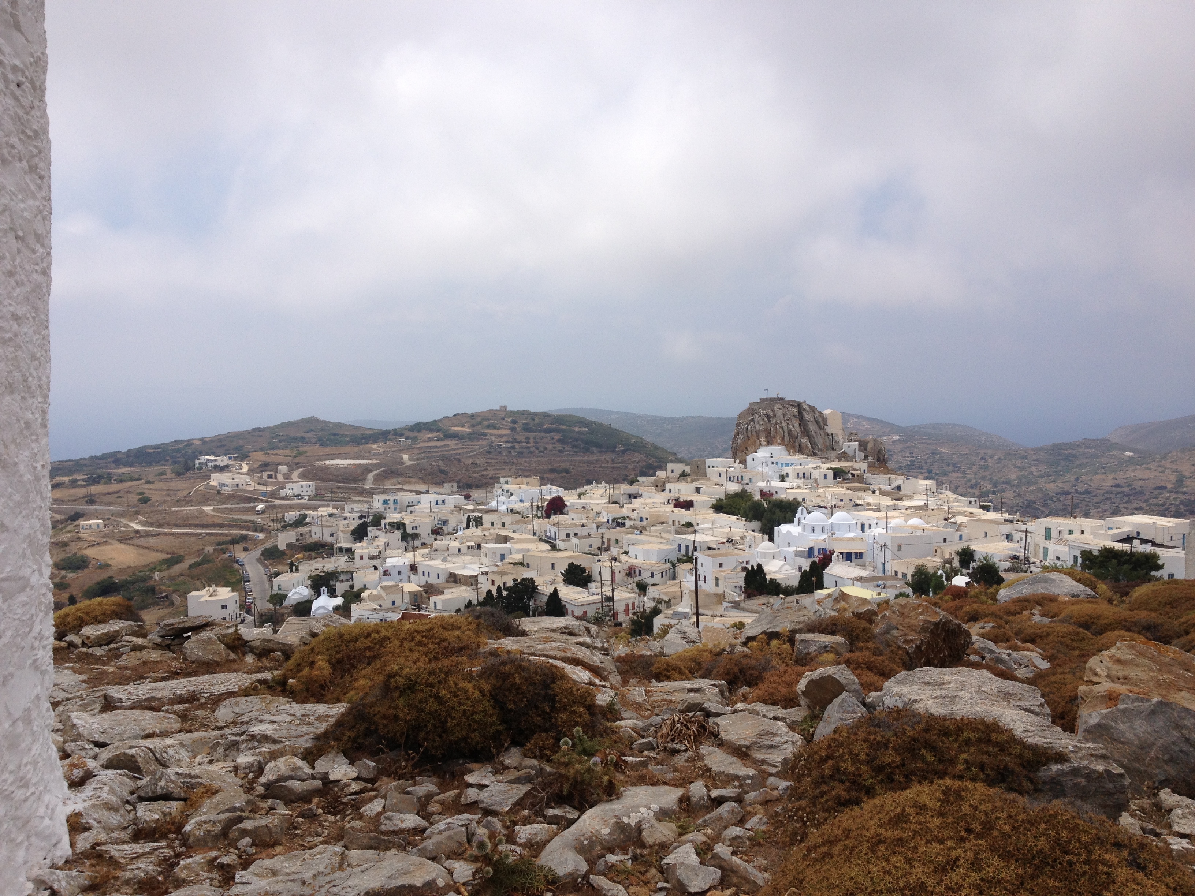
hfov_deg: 52.6
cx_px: 598
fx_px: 1208
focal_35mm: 35
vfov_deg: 40.7
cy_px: 448
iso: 50
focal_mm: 4.28
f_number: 2.4
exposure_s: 1/3067
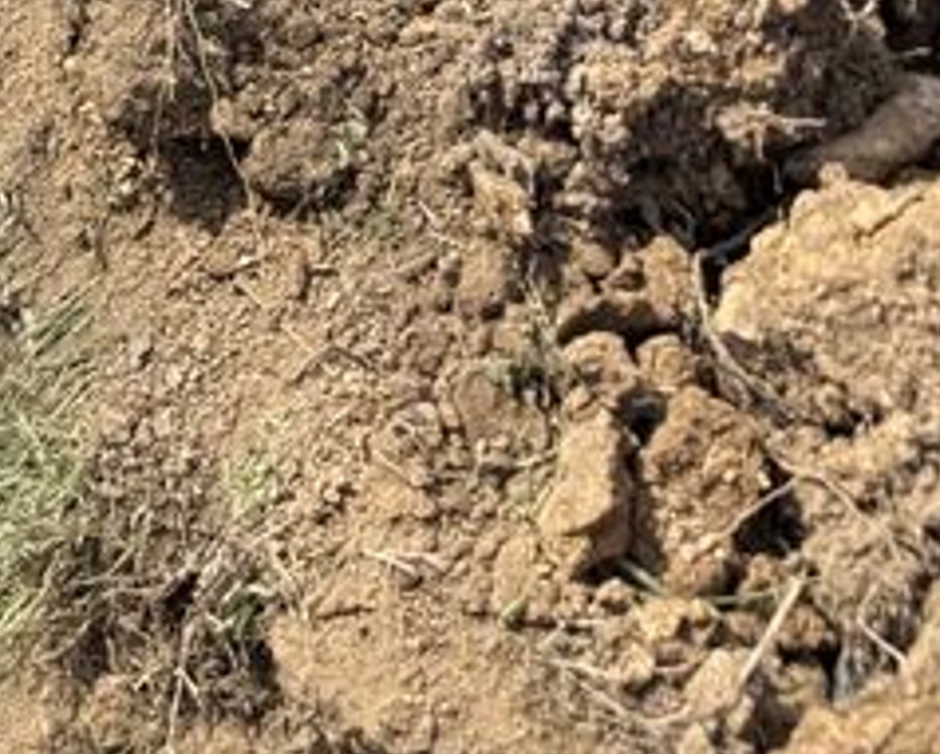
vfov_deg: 10.0
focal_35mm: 118
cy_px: -1453
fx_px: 3287
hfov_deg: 14.5
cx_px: -687
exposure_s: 1/1139
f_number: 1.78
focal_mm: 6.76
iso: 80
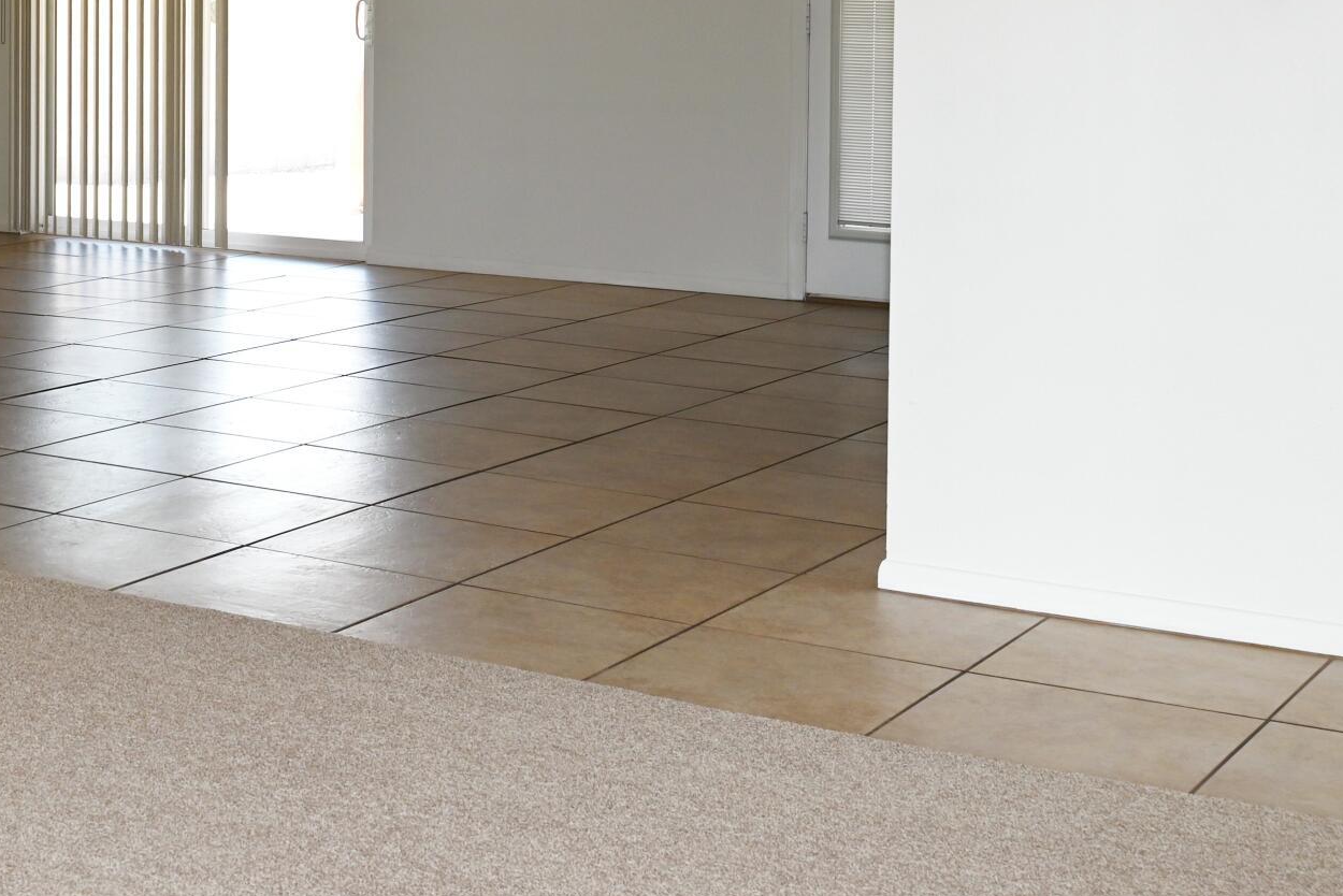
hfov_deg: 27.3
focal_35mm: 72
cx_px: 191
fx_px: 2686
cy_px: 0
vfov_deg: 18.4
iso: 200
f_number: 5
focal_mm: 30
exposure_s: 1/100
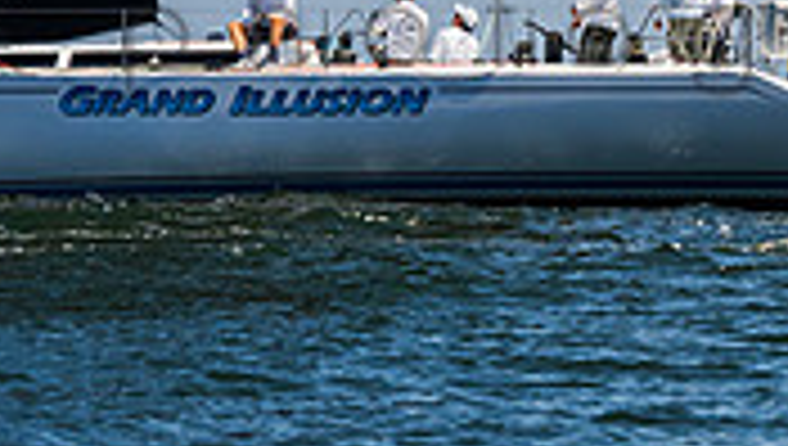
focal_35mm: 661
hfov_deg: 3.2
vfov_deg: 1.8
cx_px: 1454
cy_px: -95
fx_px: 13830
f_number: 8
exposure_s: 1/2500
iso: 500
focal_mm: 150
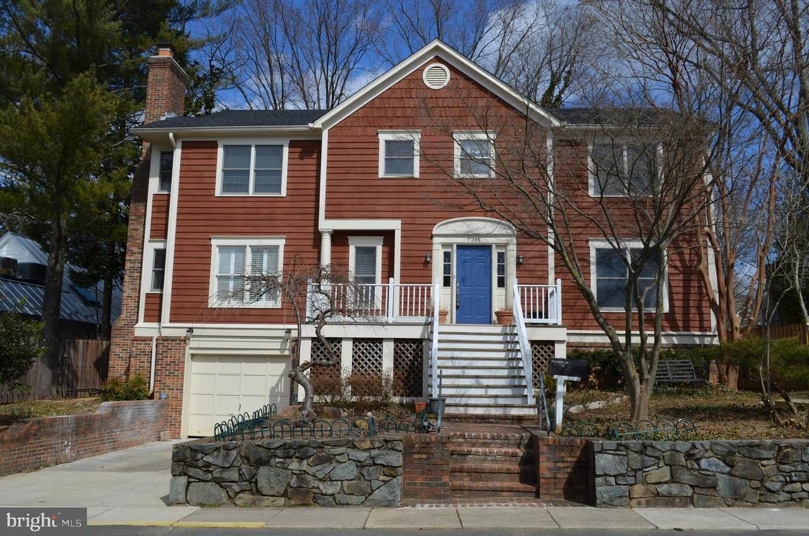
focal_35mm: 30
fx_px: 673
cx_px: 404
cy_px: 268
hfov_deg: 62.0
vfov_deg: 43.4
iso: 100
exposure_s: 1/320
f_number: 9
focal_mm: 20
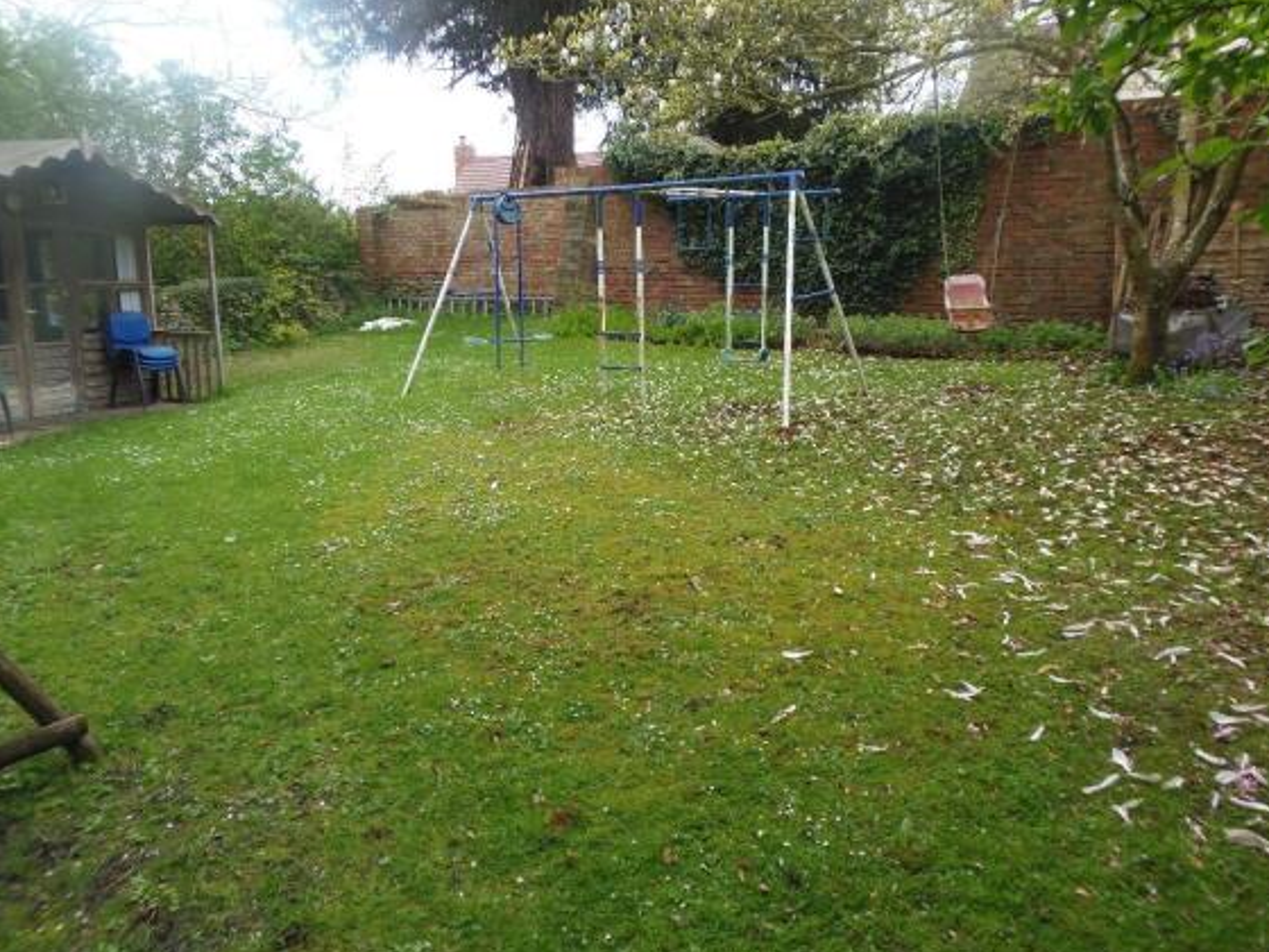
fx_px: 916
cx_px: 622
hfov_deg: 69.4
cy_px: 482
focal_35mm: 25
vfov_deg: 54.9
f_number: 2.9
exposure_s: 1/160
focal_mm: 4.3
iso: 64
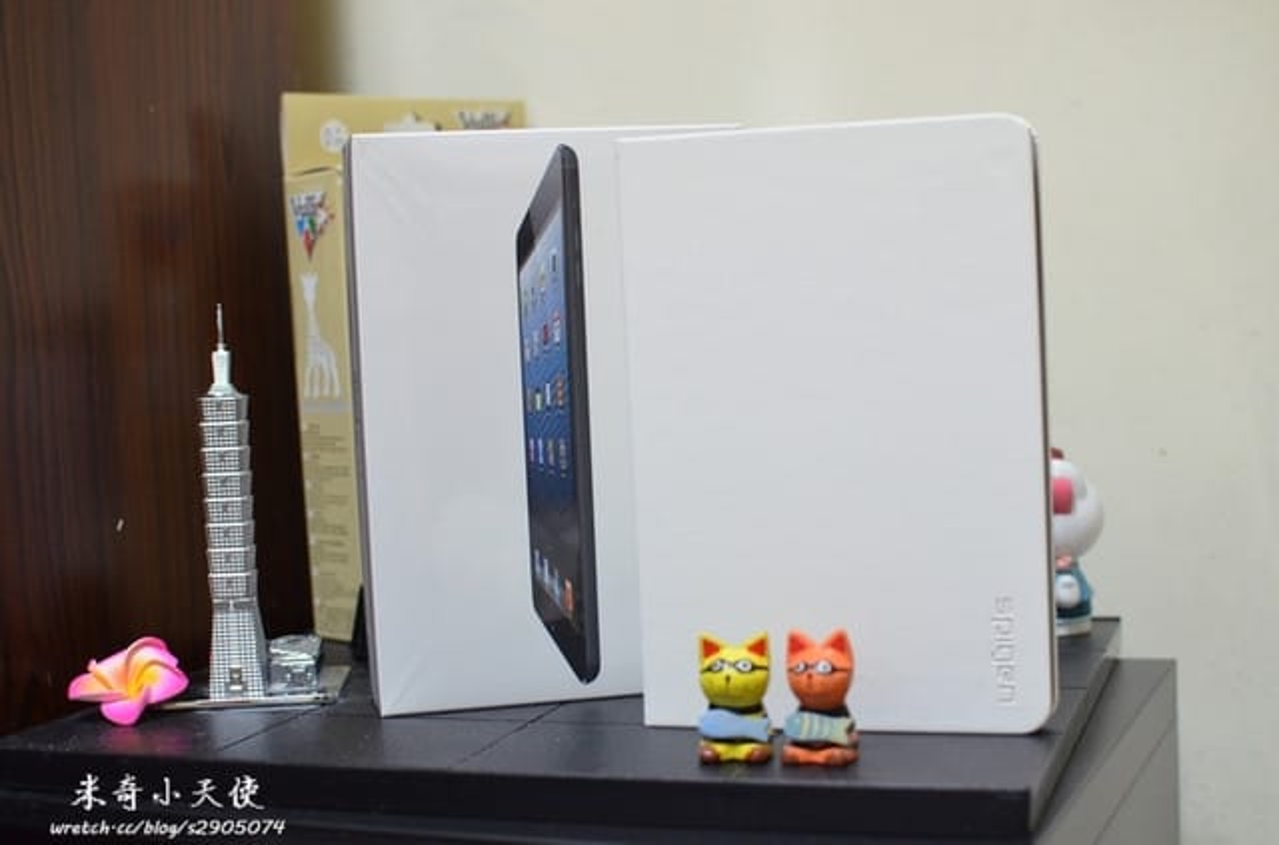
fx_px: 1860
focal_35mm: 52
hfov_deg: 37.9
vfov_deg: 25.6
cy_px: 422
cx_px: 640
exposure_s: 1/80
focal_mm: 35
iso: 1600
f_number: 3.2
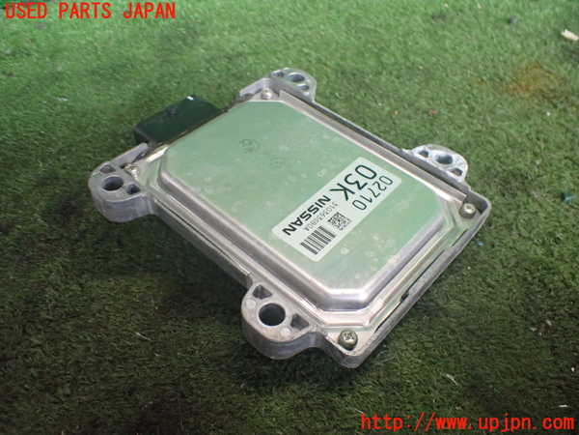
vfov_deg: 46.8
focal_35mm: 30
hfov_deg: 60.0
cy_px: 218
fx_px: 502
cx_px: 290
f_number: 2.3
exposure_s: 1/125
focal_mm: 5.4
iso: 640
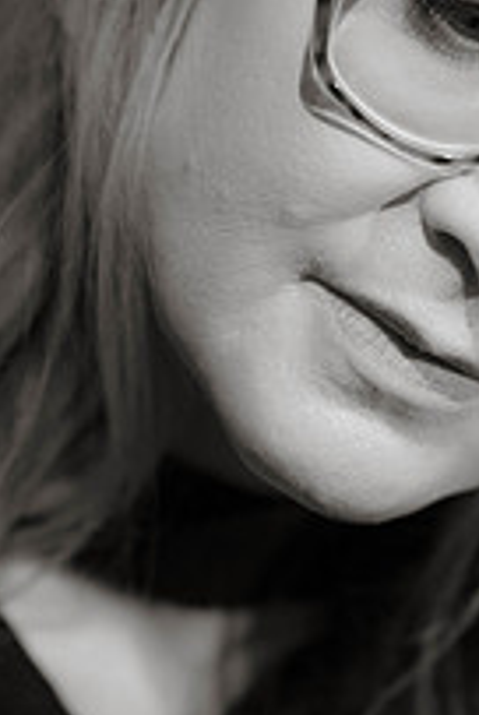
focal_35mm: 188
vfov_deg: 10.9
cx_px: 514
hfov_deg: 7.3
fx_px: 3739
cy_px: 254
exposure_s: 1/320
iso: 800
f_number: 2.5
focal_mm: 85
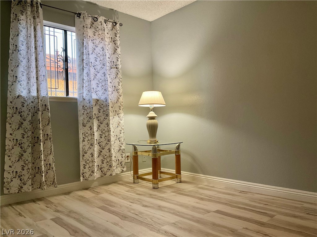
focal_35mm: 29
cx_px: 158
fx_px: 266
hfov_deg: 61.7
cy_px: 118
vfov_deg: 48.2
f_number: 1.8
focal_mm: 3
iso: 100
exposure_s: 1/60
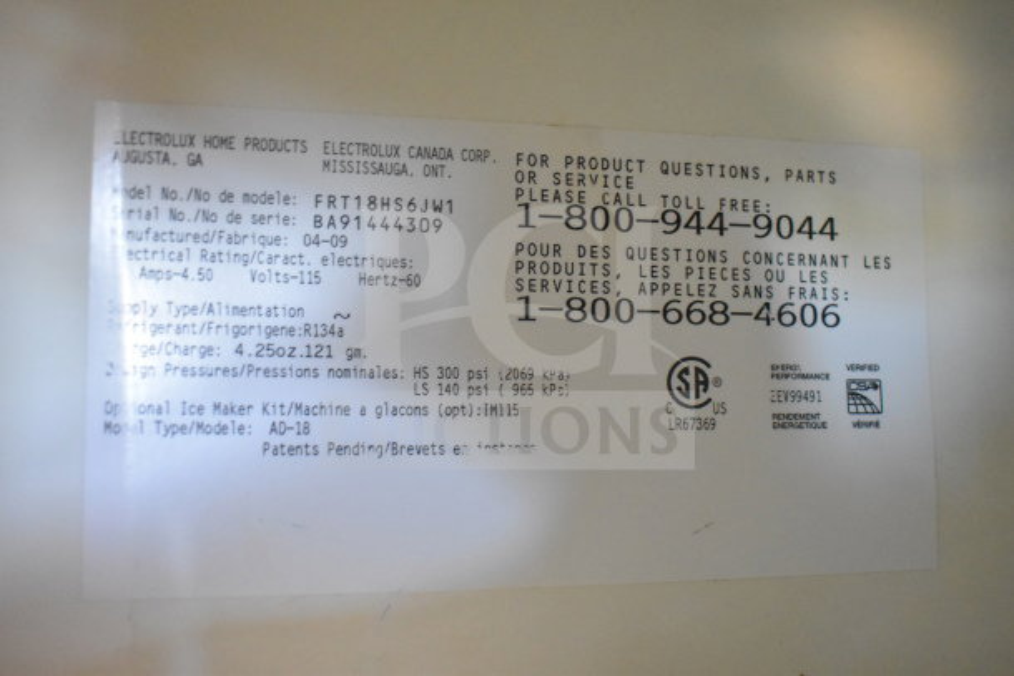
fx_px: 1056
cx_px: 507
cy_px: 338
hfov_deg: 51.3
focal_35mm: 38
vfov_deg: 35.5
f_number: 4
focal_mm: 25
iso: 5000
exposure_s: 1/40
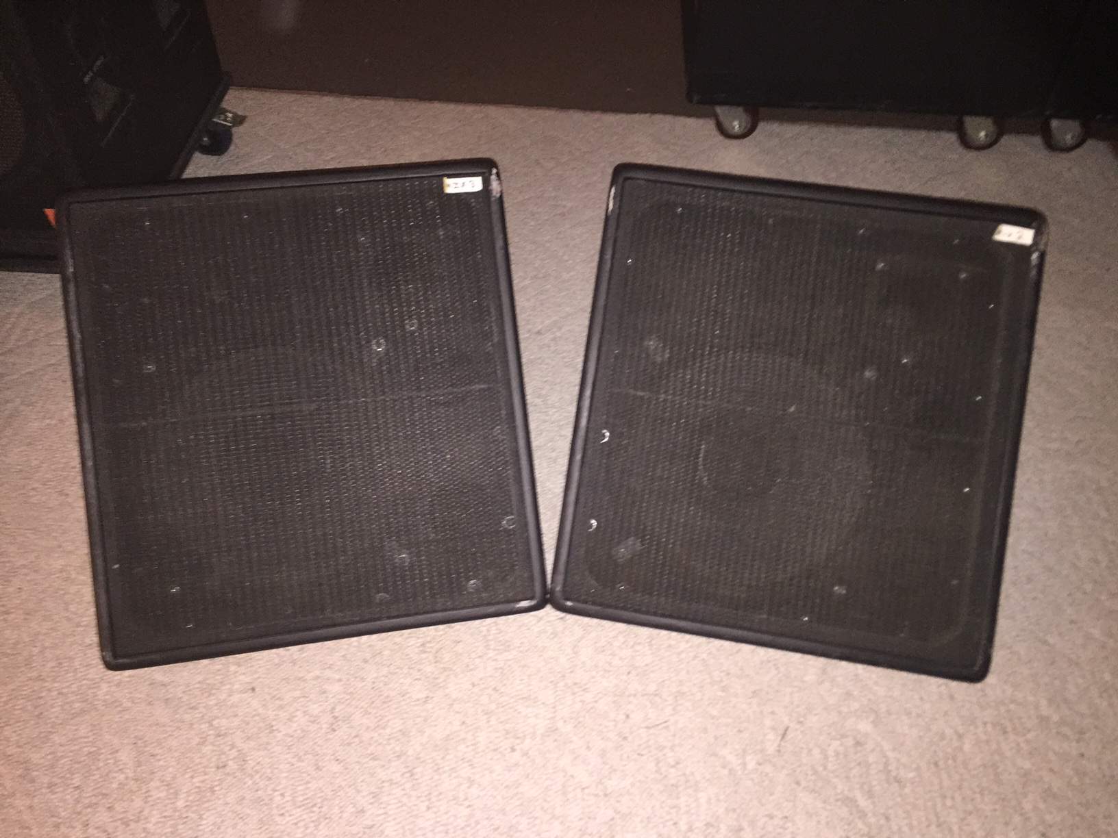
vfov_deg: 48.2
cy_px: 419
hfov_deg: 61.7
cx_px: 559
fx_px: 937
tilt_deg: -48.7
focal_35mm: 29
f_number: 2.2
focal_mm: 4.15
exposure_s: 1/16
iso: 250
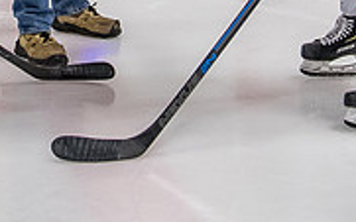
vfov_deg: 7.8
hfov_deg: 12.8
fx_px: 1571
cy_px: -217
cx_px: 55
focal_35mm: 162
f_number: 4.5
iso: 1250
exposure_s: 1/250
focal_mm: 28
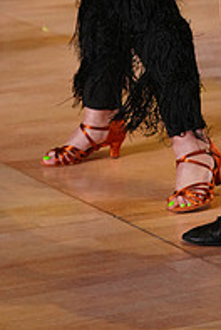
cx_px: 133
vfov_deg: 9.7
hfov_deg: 6.7
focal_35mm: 206
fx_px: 1890
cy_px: -154
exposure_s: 1/400
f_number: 4
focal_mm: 70
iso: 2500
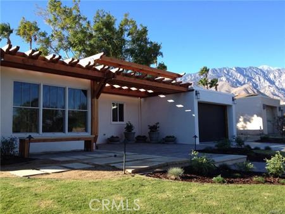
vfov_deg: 40.7
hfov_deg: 52.7
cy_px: 107
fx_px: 288
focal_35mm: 35
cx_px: 142
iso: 50
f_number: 2.4
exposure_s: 1/557
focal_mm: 4.28
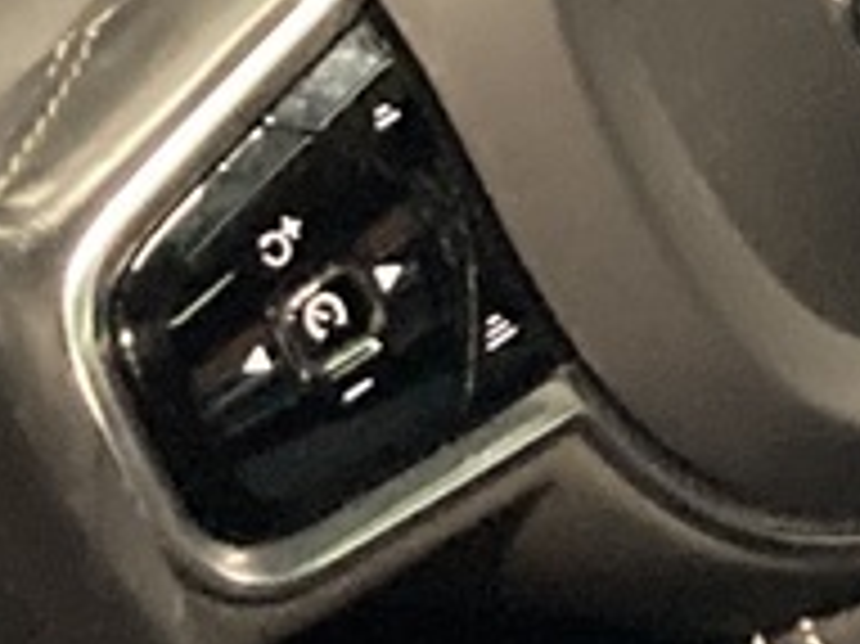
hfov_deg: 8.6
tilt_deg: -24.5
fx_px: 5239
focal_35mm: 211
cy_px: 32
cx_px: 2004
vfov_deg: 7.0
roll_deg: -3.5
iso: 640
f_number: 1.8
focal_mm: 3.99
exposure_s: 1/29
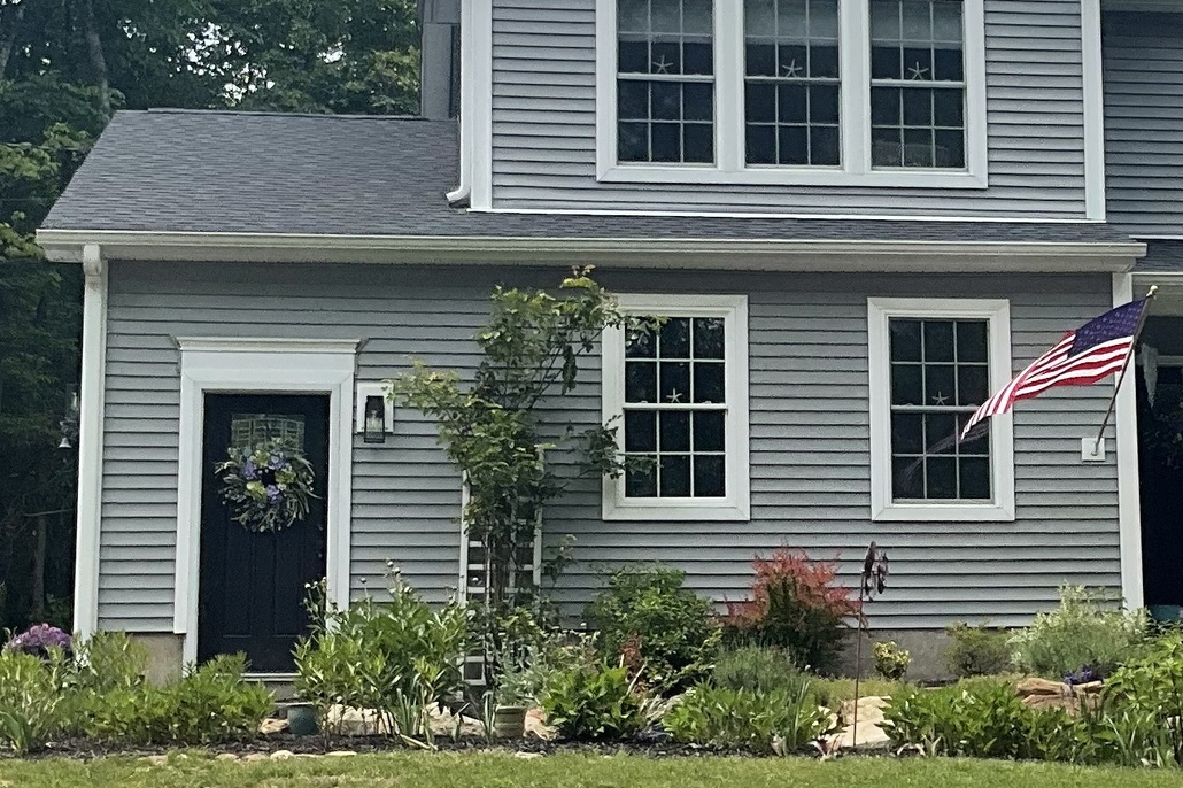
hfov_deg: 22.5
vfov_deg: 15.2
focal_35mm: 90
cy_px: 363
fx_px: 2956
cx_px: 845
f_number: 1.8
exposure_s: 1/1076
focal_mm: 3
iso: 25
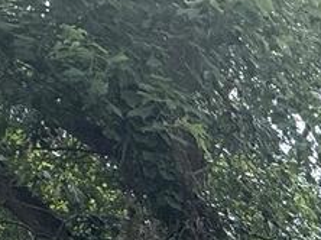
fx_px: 843
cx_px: 665
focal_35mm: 91
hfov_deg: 16.1
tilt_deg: -8.7
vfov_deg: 10.7
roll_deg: +0.0
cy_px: 734
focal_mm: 2.22
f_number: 2.2
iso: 64
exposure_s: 1/549
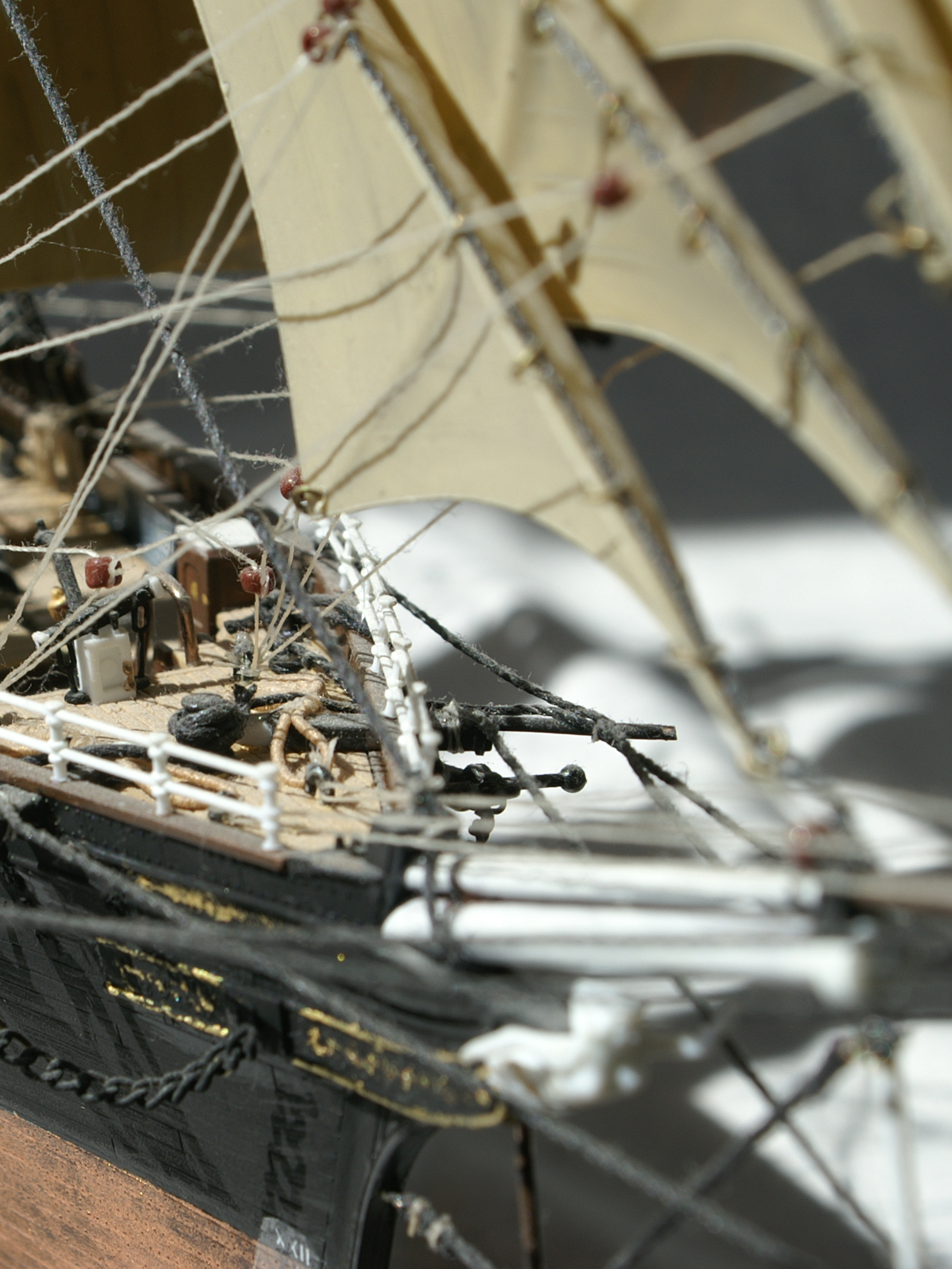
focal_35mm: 109
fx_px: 3997
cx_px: 237
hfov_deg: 13.5
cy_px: 633
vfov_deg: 18.0
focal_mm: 50
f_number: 11
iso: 100
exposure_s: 1/160
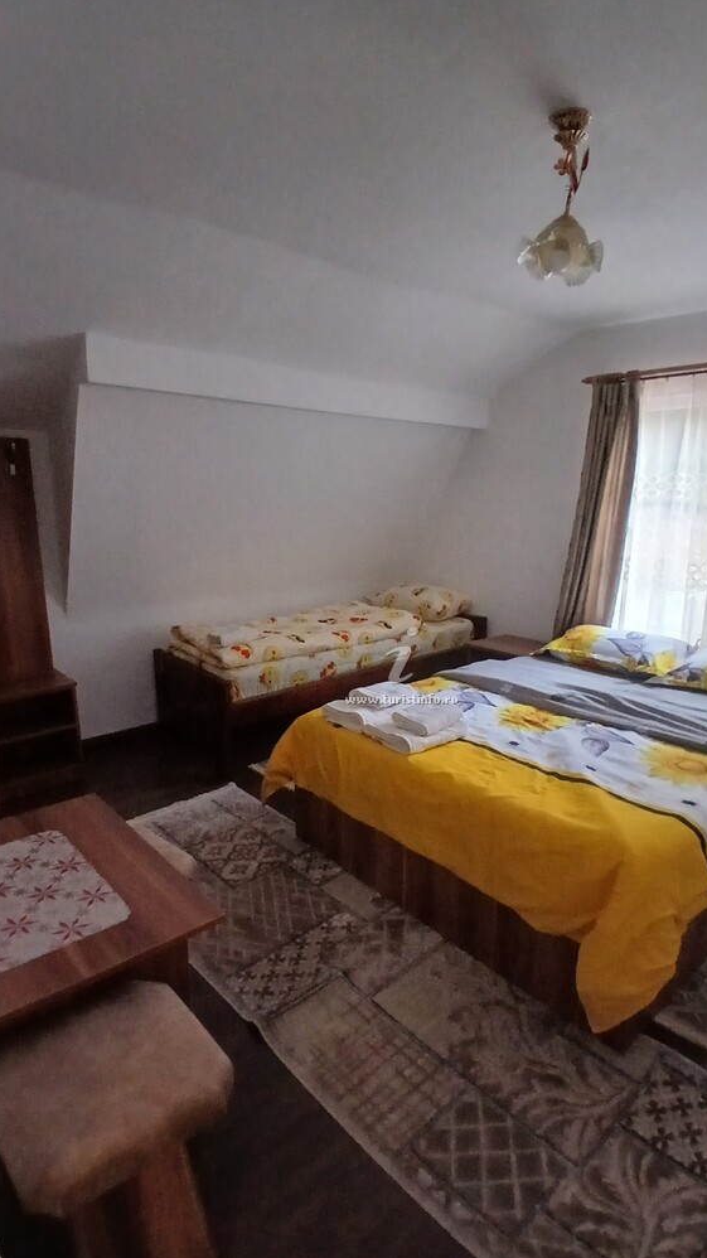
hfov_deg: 58.3
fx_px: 634
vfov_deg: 89.6
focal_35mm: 19
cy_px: 640
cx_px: 378
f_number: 2.2
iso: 320
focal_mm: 1.4
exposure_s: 1/33.3
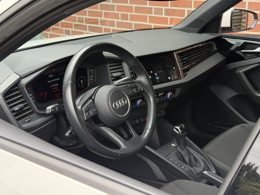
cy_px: 98
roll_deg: -0.3
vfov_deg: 30.3
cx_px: 130
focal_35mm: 48
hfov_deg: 39.7
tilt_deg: -20.1
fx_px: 361
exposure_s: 1/299
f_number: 1.78
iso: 64
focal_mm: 6.76
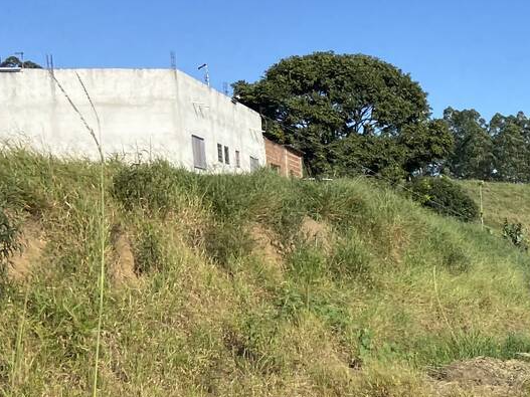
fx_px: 1087
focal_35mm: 71
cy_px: 381
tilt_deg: -8.5
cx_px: 668
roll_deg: +1.4
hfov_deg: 24.3
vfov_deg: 20.2
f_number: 1.8
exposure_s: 1/2410
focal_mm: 4.25
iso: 32
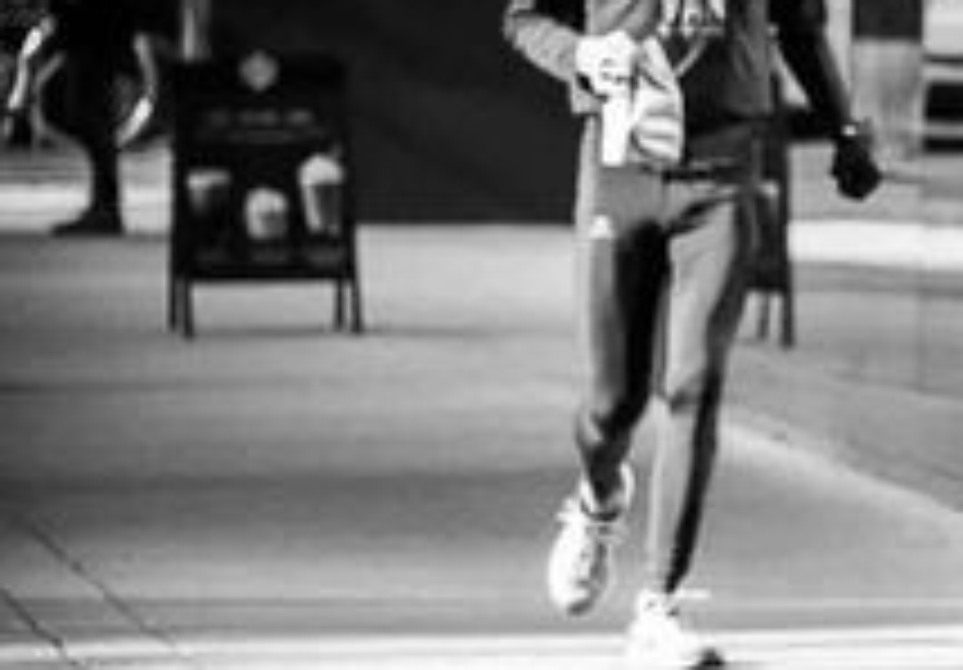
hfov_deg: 5.3
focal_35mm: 383
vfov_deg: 3.7
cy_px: 444
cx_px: 1473
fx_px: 10387
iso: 1100
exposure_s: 1/500
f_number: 5.6
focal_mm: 125
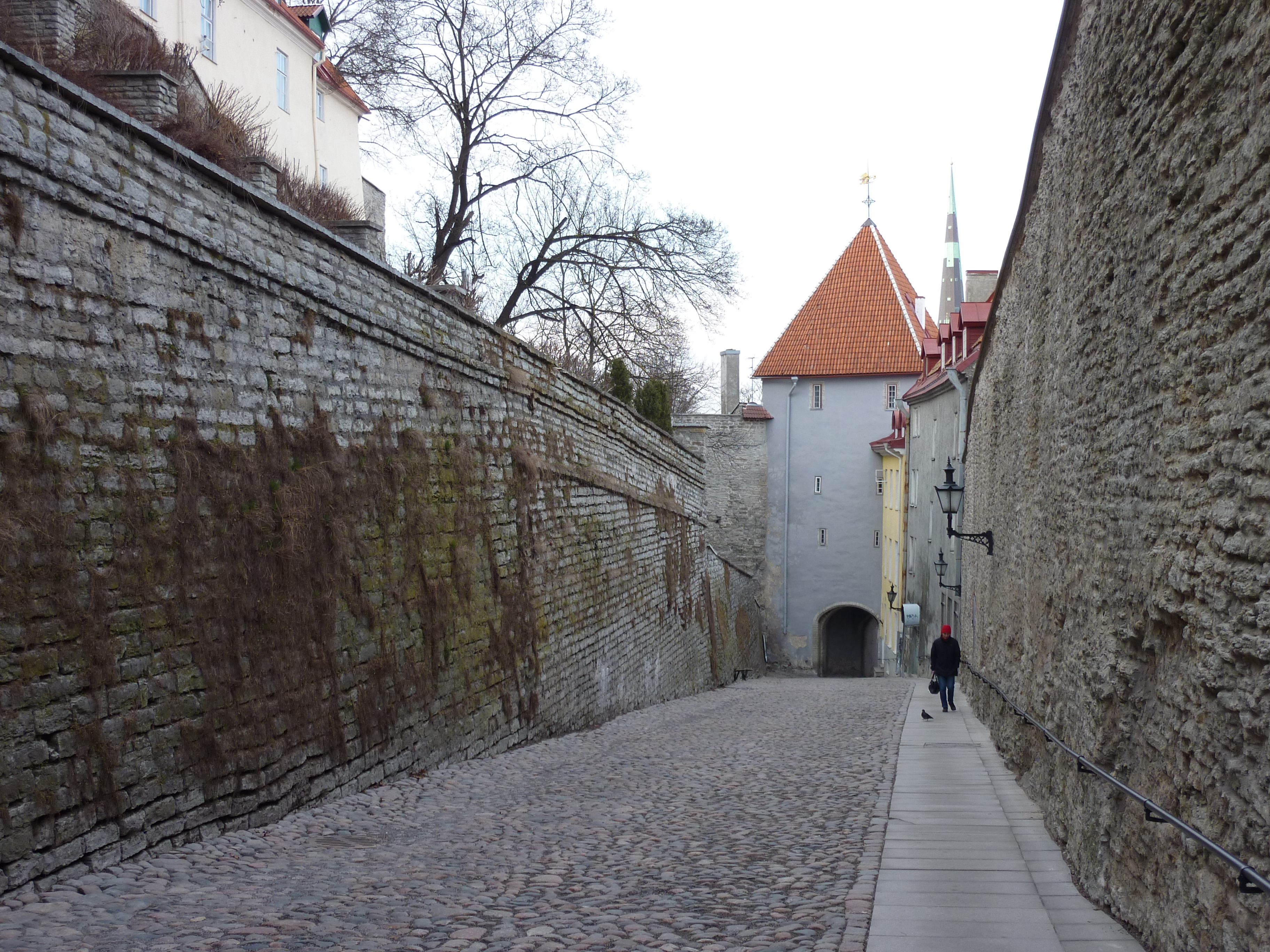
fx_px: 1651
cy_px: 476
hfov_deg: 42.1
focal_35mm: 45
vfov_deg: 32.2
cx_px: 635
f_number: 3.7
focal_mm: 7.3
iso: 80
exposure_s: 1/80
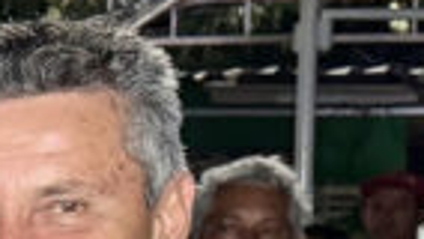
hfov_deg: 11.5
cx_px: -705
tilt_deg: -6.7
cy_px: 553
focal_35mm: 141
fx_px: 1586
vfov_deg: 8.0
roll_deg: -0.5
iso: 320
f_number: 1.78
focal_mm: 6.76
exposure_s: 1/60
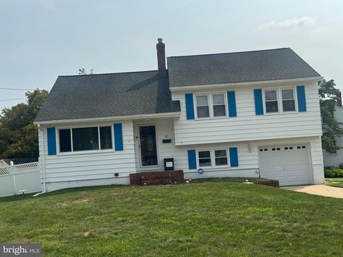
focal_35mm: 48
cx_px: 172
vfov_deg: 30.3
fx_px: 476
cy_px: 128
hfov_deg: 39.7
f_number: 1.78
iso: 64
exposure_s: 1/7092
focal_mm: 6.76
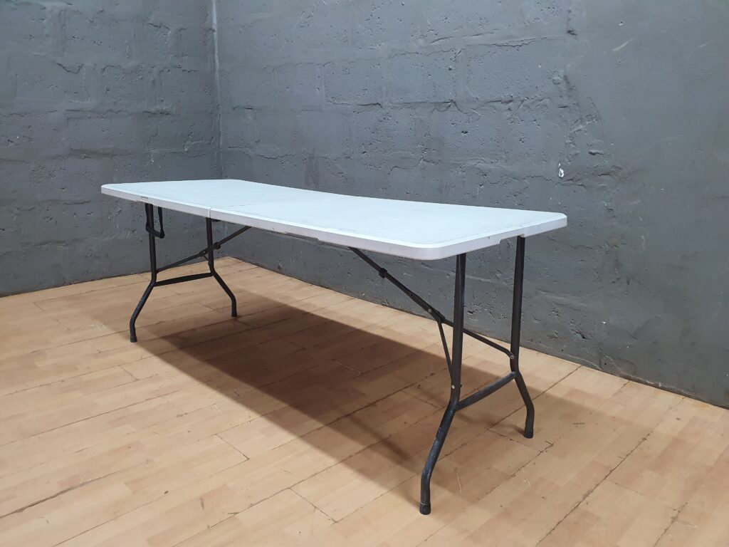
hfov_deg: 67.3
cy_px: 274
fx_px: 548
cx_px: 364
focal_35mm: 26
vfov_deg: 53.1
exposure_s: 1/50
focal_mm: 4.32
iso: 400
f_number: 2.4
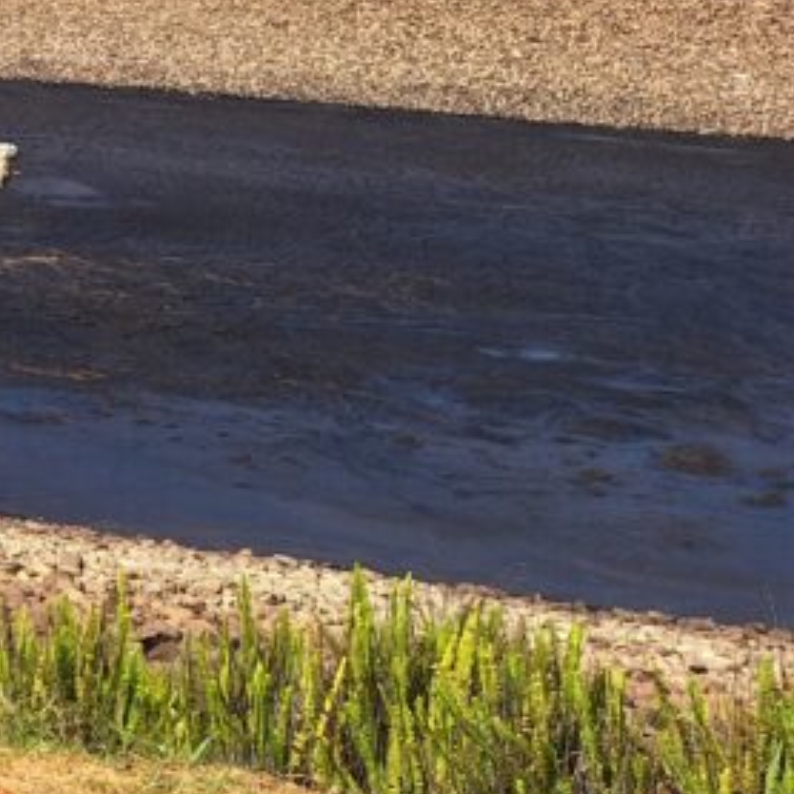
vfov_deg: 22.2
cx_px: -480
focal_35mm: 75
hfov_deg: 19.4
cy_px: 11
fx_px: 1946
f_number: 1.8
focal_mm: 5.54
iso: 40
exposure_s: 1/2793
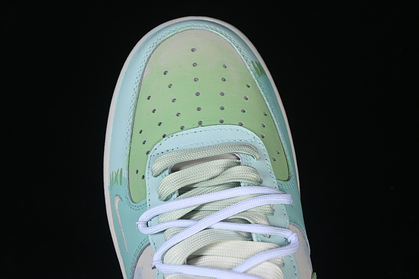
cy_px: 140
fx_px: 873
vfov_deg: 18.2
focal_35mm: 75
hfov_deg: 27.0
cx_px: 210
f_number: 7.1
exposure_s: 1/80
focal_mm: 50
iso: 160
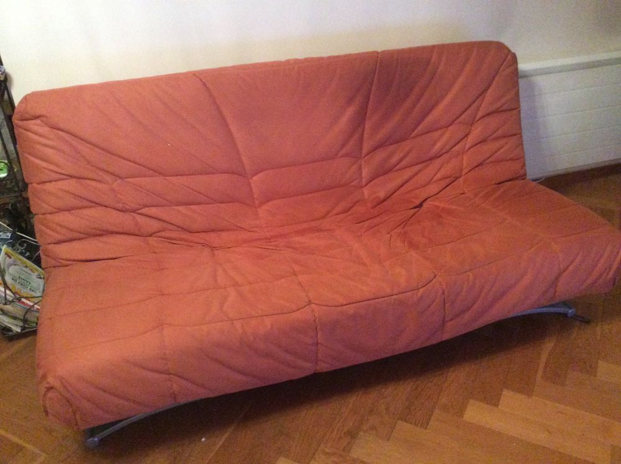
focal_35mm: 32
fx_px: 573
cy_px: 232
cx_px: 310
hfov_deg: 56.9
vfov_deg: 44.1
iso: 500
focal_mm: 3.3
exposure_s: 1/17
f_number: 2.4
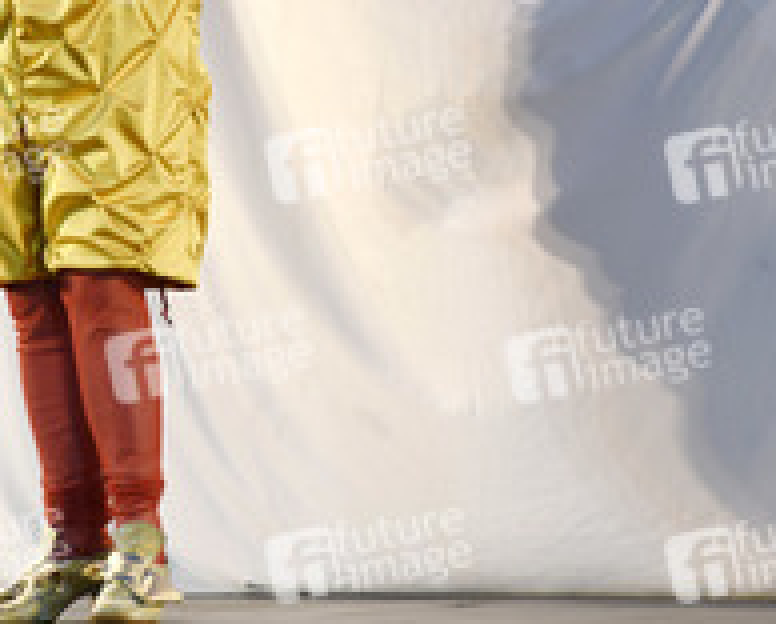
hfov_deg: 7.4
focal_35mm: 261
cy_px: 56
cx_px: 262
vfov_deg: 5.9
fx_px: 6006
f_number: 6.3
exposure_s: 1/60
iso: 320
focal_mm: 120
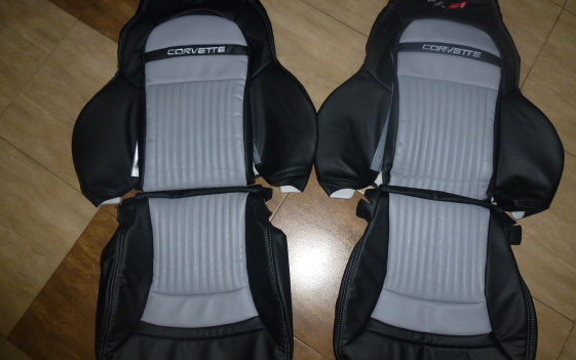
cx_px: 305
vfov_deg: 43.1
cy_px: 158
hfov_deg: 64.6
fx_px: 455
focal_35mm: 29
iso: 200
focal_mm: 4.3
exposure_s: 1/25
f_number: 3.3
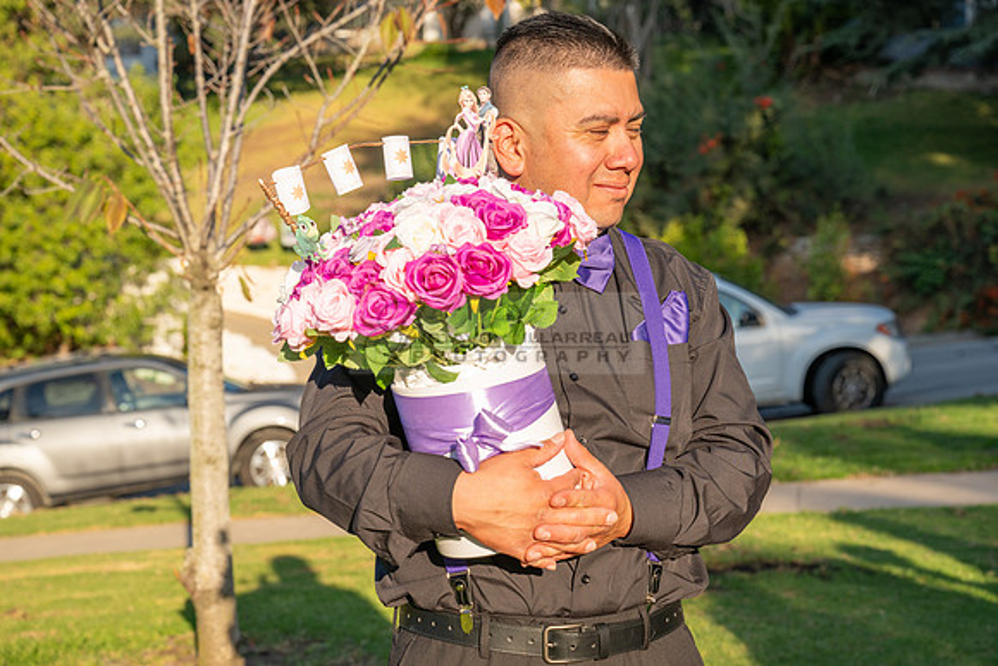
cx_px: 499
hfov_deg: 28.8
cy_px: 333
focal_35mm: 70
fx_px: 1941
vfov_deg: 19.5
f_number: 6.3
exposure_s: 1/640
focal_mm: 70
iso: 200
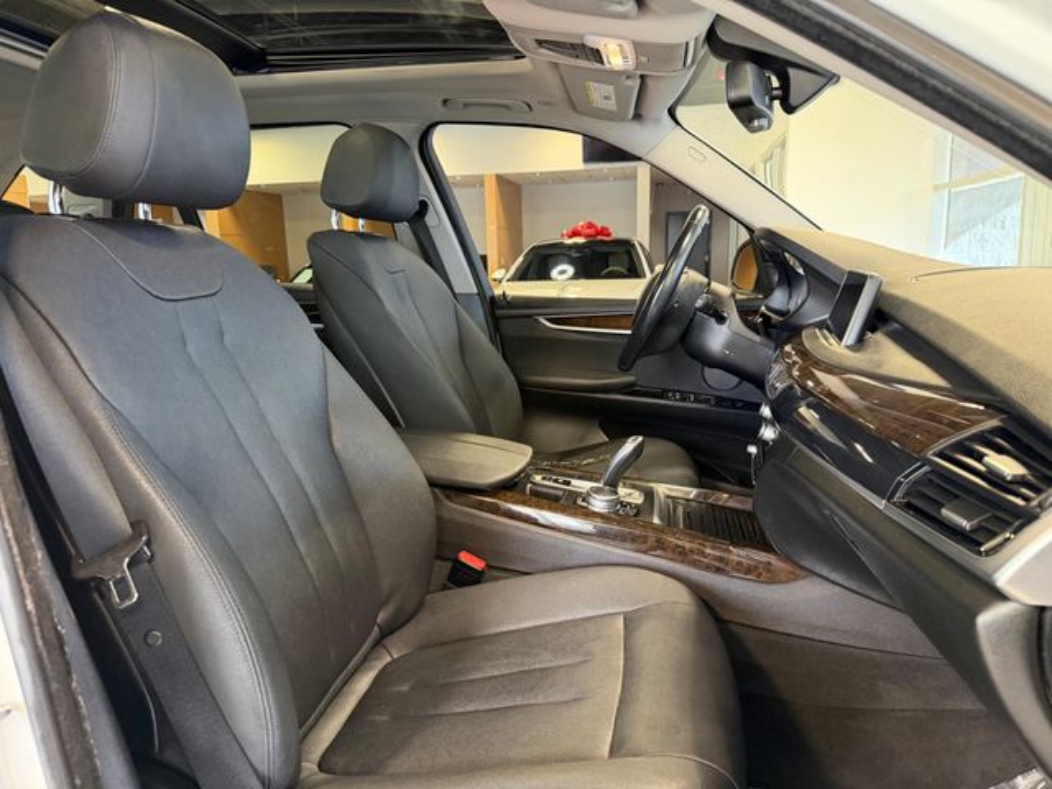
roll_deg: +1.6
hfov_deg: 71.6
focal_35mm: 24
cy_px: 394
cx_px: 526
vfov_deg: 56.8
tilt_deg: -11.6
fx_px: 729
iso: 500
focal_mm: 6.76
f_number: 1.78
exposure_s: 1/60
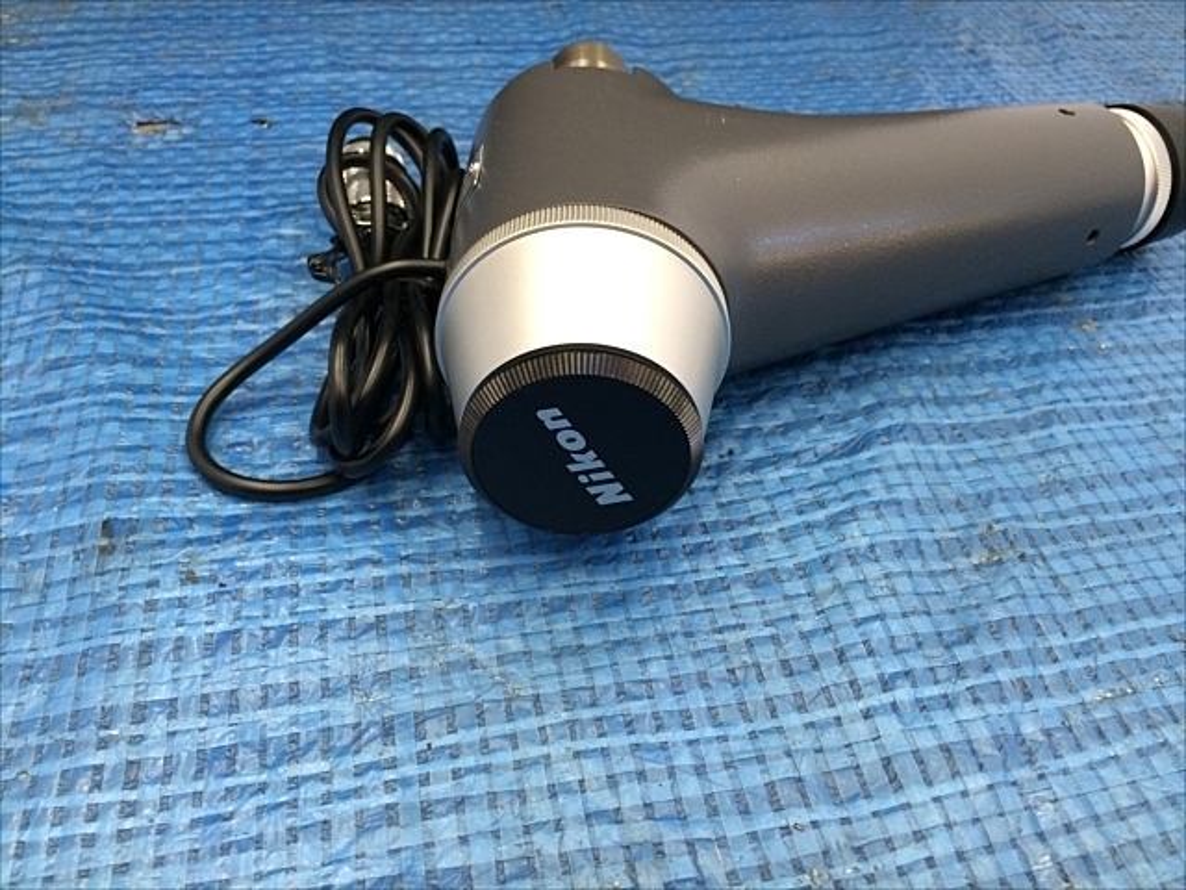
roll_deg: -0.8
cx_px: 593
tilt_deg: -43.5
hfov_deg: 61.7
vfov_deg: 48.2
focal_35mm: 29
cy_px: 445
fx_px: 994
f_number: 2.2
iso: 125
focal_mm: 4.15
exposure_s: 1/30
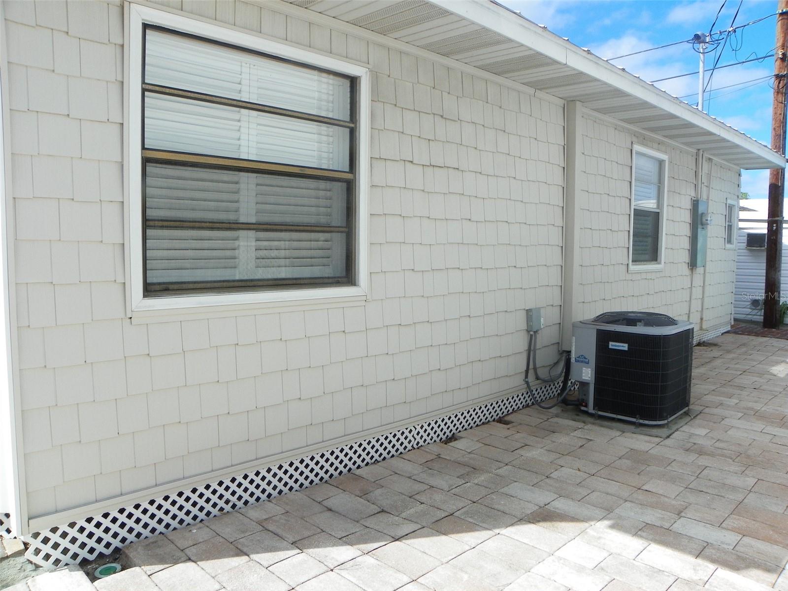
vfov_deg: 53.1
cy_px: 296
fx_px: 592
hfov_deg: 67.3
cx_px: 394
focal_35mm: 26
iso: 64
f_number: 8
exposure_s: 1/125
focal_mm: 4.6
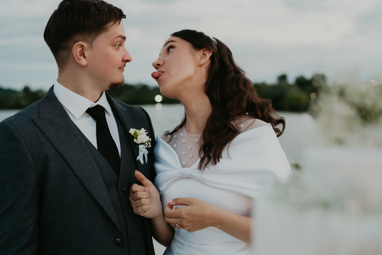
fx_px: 499
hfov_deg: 41.9
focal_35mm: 47
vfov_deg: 28.6
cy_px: 152
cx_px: 186
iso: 1250
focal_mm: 35
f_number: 1.8
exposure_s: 1/200
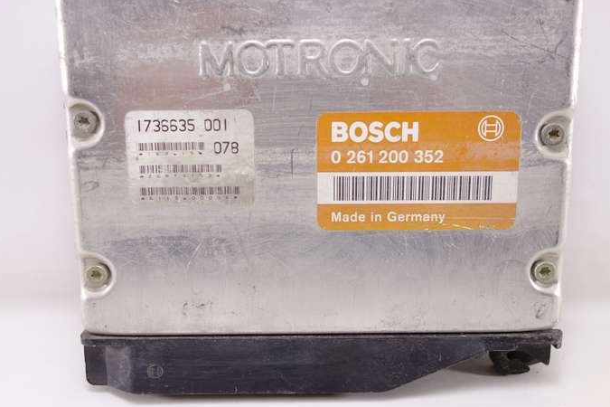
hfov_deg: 55.8
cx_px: 307
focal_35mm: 34
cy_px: 173
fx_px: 576
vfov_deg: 38.8
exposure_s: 1/100
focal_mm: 10.4
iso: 125
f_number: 2
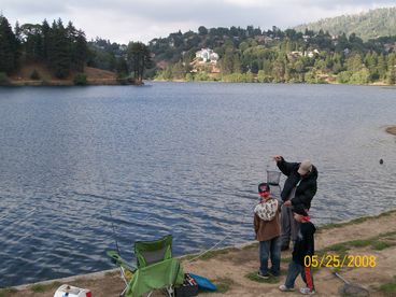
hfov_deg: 42.1
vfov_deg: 32.2
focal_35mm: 45
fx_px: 515
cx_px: 198
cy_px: 148
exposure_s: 1/473
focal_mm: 7.6
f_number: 3
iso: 80
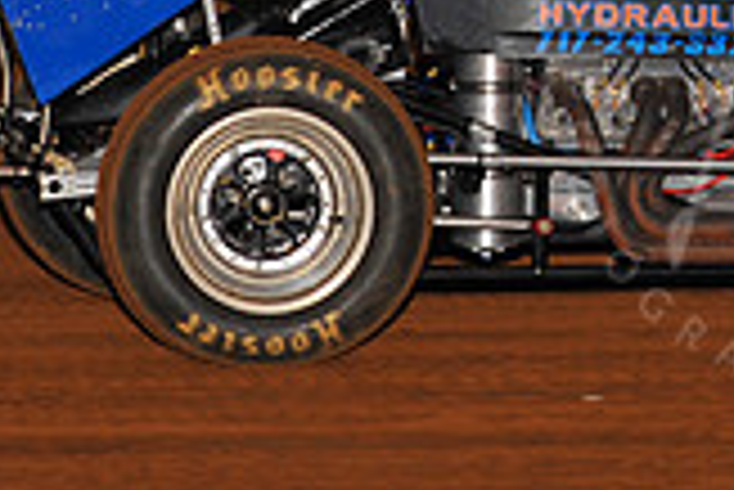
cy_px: -297
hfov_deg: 4.3
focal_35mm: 480
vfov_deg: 2.9
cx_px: 829
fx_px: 9795
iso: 500
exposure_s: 1/250
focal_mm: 135
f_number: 5.6
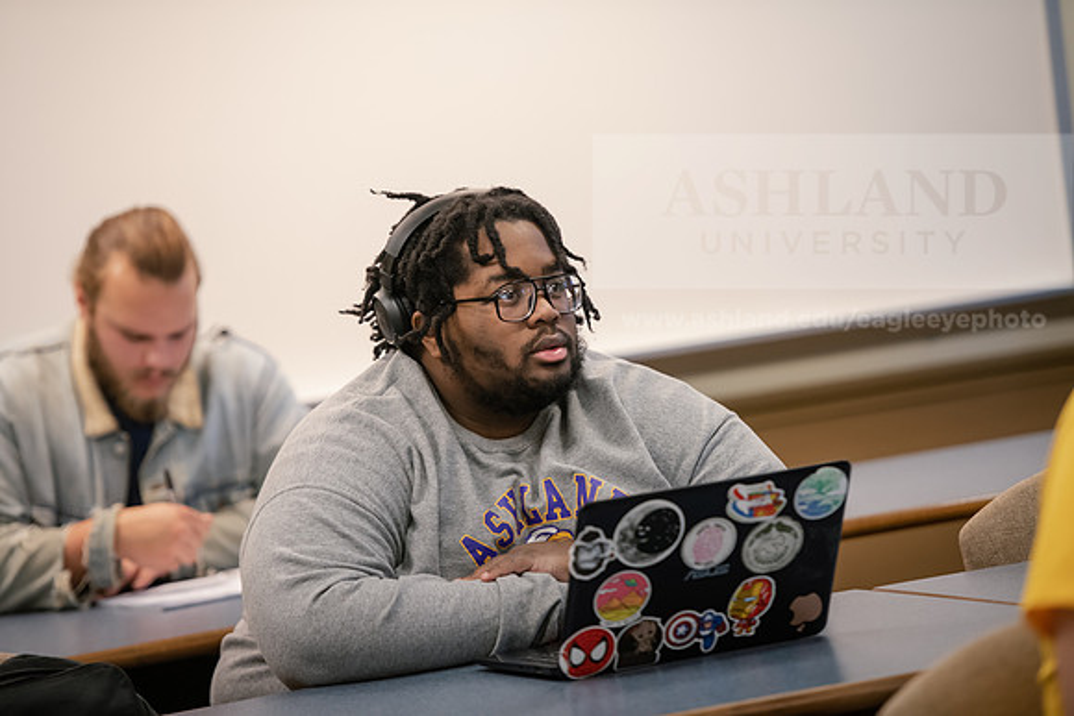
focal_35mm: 165
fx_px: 4923
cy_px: 358
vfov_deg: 8.3
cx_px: 537
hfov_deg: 12.4
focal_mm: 165
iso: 1250
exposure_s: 1/200
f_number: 2.8
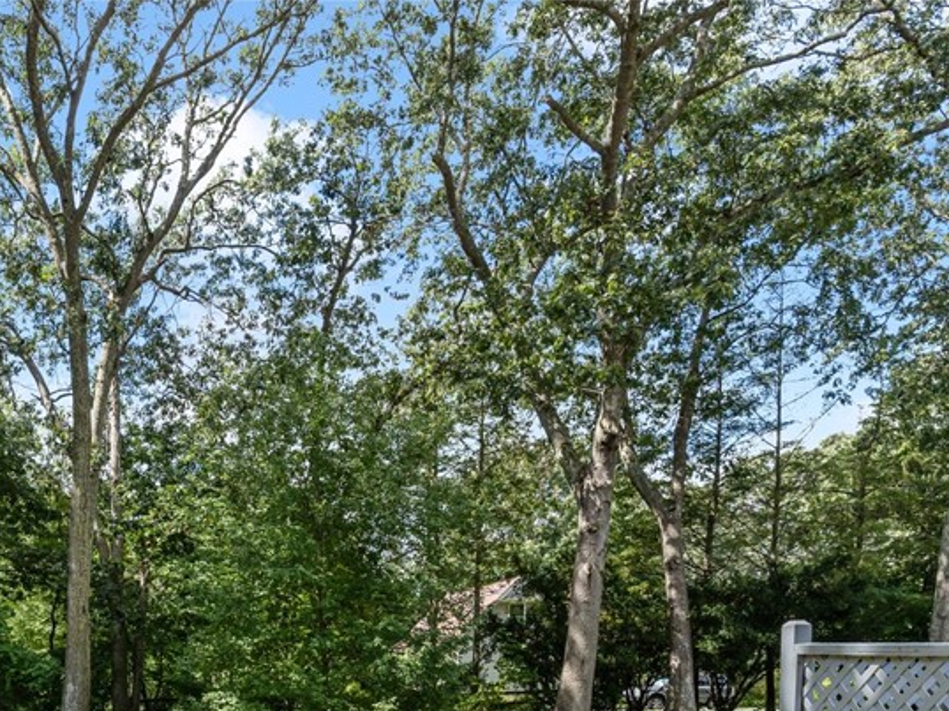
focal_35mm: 33
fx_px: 904
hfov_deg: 50.6
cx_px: 138
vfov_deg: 39.9
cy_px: 636
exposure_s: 1/800
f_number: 7.1
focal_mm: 17
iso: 800
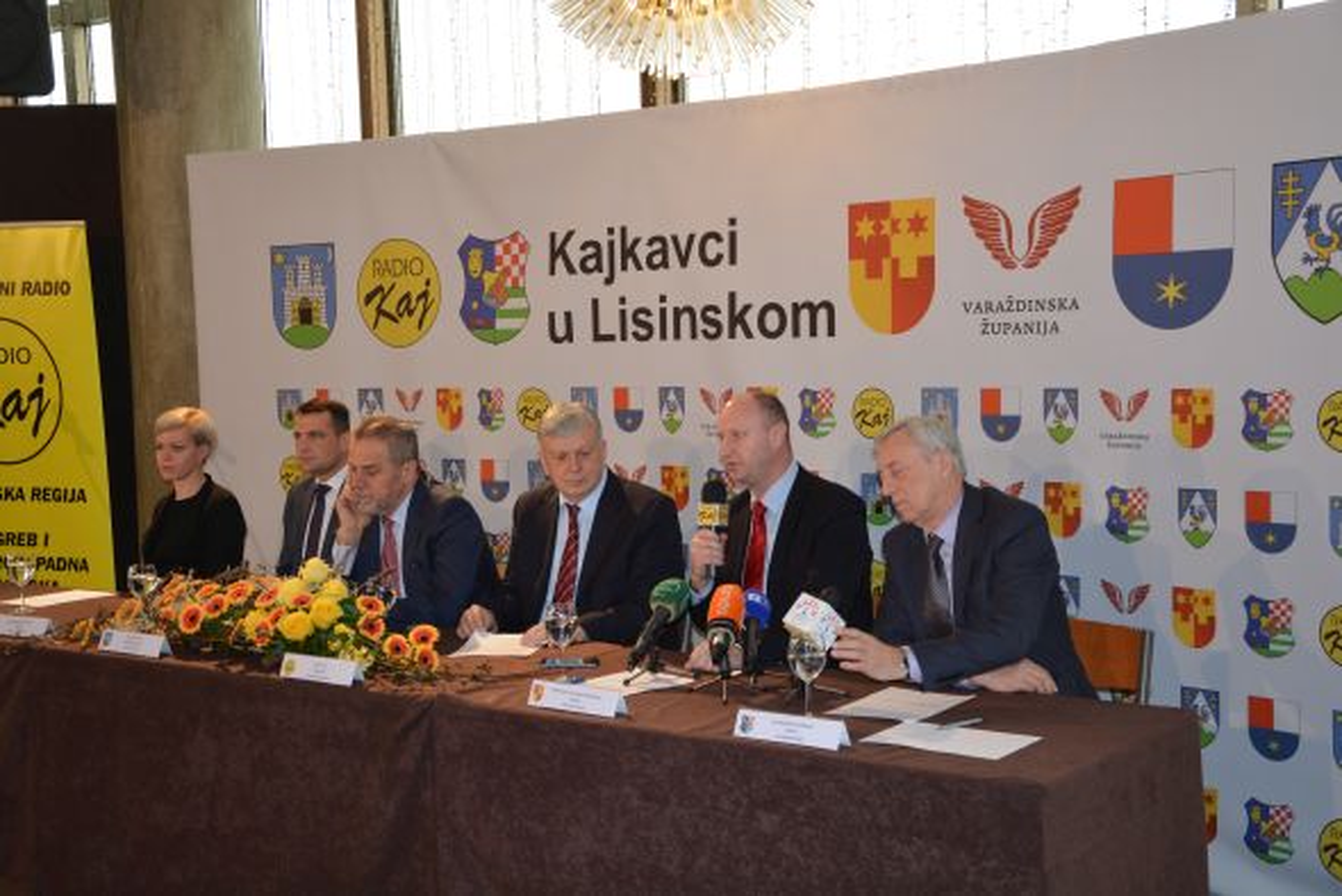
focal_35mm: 48
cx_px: 671
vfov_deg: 28.1
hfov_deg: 41.1
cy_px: 448
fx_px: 1790
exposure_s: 1/60
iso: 400
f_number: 4.2
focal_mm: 32
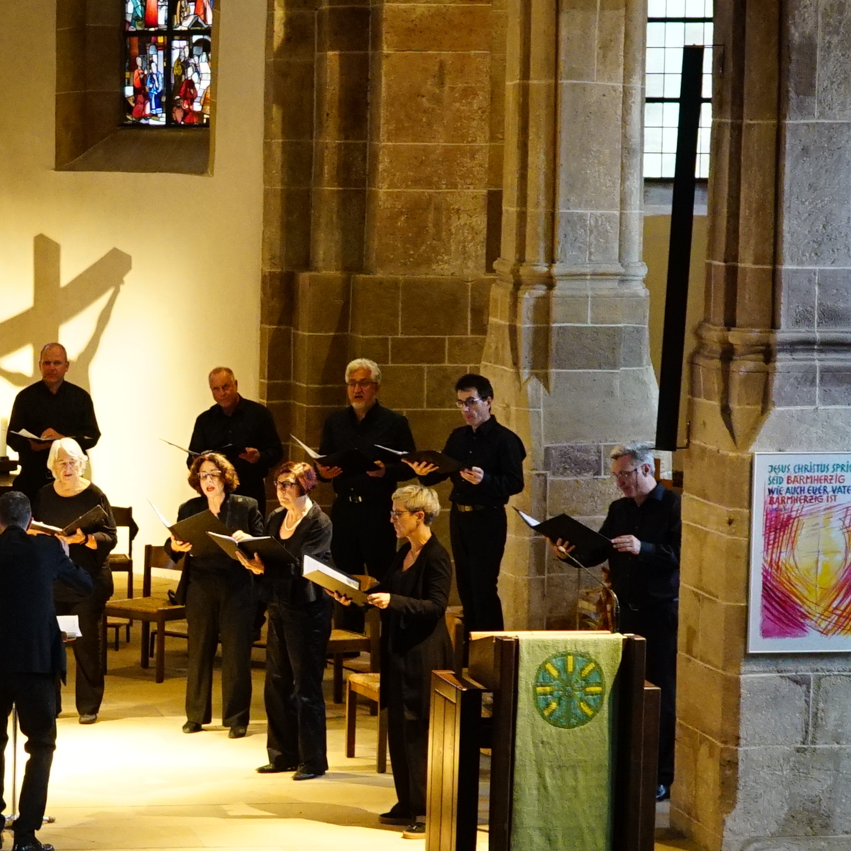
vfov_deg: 14.7
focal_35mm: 118
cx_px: 20
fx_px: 3282
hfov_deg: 14.6
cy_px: 588
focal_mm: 47
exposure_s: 1/80
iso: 6400
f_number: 6.3
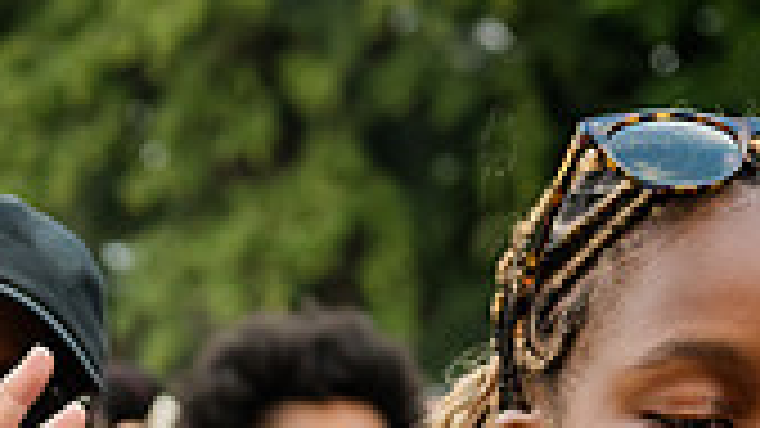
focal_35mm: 208
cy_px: 818
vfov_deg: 5.7
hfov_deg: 9.9
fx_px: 4191
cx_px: -490
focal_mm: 50
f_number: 3.5
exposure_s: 1/500
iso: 1000
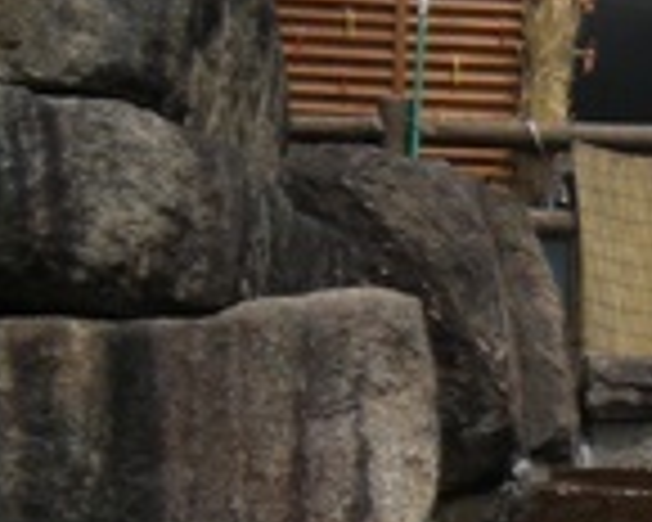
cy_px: 475
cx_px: 1057
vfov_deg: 9.3
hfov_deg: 11.1
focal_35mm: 165
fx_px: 3184
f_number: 3.8
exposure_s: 1/689
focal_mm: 5.9
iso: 64
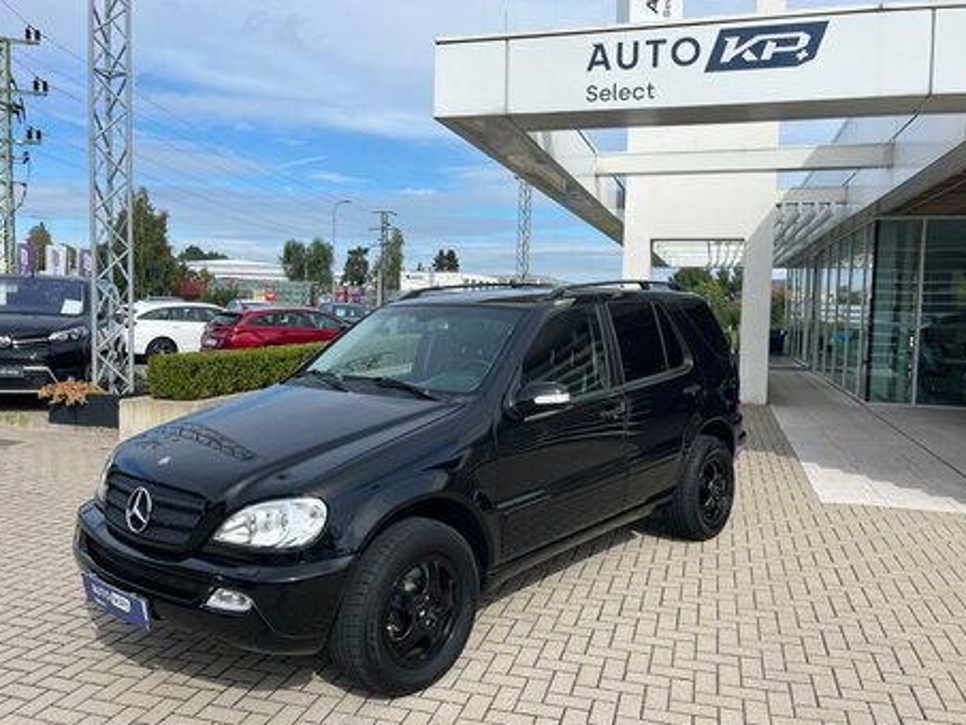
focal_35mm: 28
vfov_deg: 49.8
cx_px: 490
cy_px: 356
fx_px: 782
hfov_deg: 63.4
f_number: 1.6
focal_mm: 5.1
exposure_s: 1/3876
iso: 50
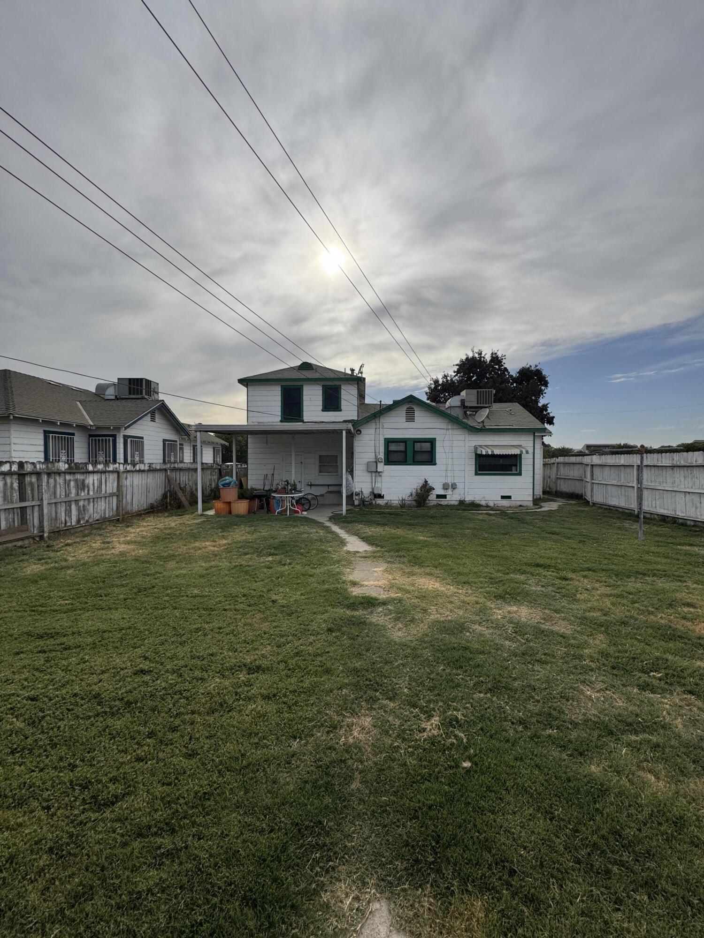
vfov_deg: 102.1
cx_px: 352
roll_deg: -0.7
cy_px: 469
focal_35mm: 14
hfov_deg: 85.7
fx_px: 380
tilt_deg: +0.1
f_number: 2.2
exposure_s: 1/3247
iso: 50
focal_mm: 2.22
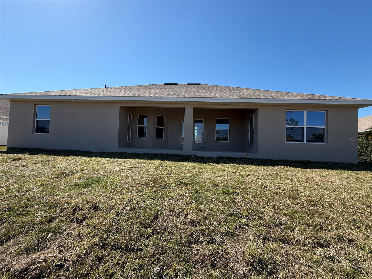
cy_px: 140
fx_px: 150
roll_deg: -2.3
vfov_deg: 85.7
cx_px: 186
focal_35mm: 14
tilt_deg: +1.5
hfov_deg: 102.1
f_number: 2.2
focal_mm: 2.22
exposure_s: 1/1189
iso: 50
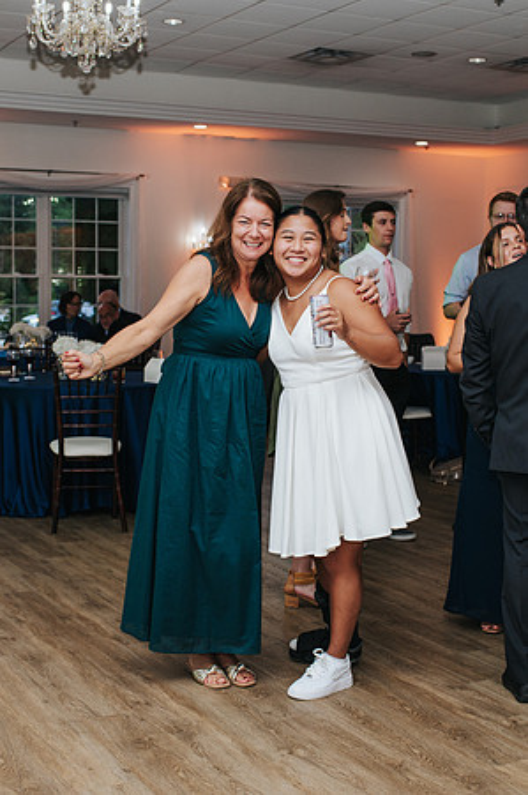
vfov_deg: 37.0
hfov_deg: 25.0
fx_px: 1189
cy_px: 408
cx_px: 238
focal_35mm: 54
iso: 800
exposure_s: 1/200
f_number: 3.2
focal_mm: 35
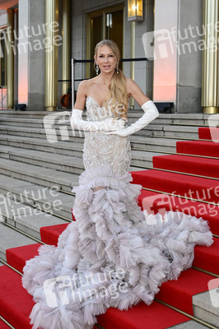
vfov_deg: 45.5
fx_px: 393
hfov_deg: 31.1
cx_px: 110
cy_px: 164
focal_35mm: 43
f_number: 5.6
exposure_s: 1/200
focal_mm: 43
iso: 3200
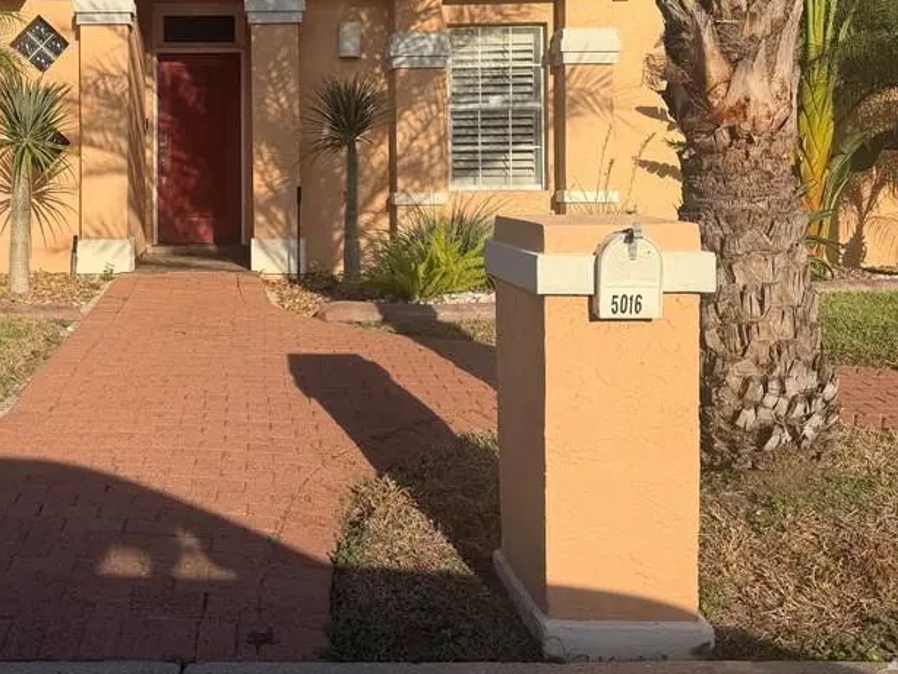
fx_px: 1038
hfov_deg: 45.1
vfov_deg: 35.1
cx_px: 221
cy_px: 154
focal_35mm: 40
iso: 80
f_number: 1.78
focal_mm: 6.76
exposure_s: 1/4405
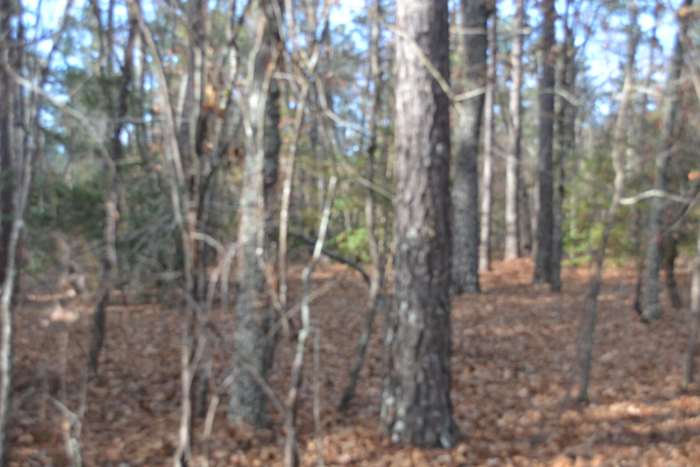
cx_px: 350
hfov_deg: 41.1
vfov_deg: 28.1
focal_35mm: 48
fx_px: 933
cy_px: 234
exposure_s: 1/125
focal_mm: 32
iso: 280
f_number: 5.6
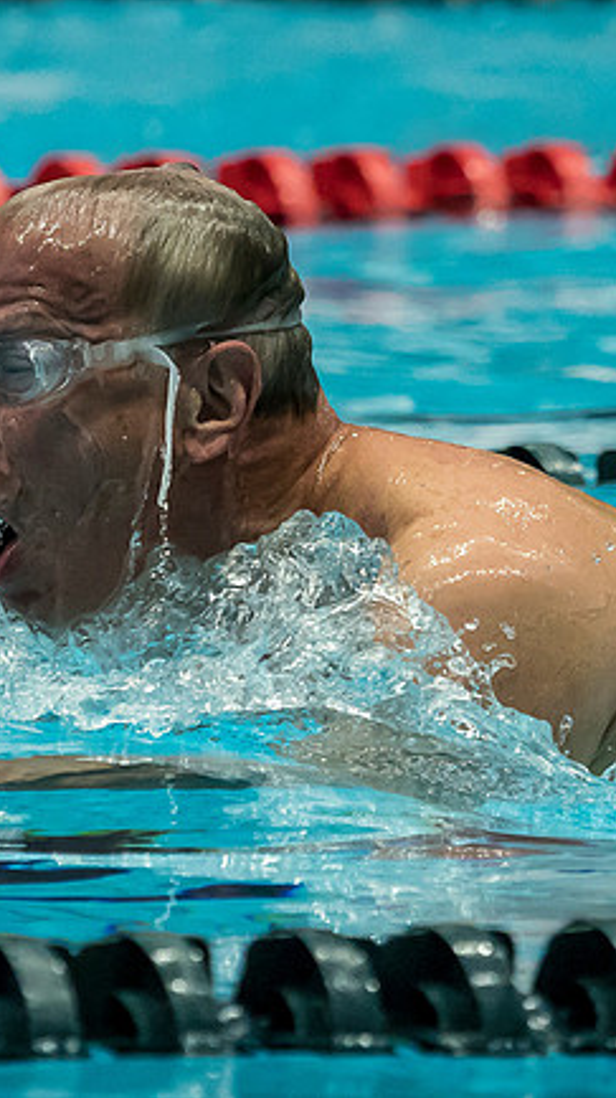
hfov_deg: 1.6
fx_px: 21759
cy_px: 474
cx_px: 319
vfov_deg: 2.9
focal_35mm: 748
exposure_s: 1/1000
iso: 2500
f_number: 2.8
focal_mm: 150
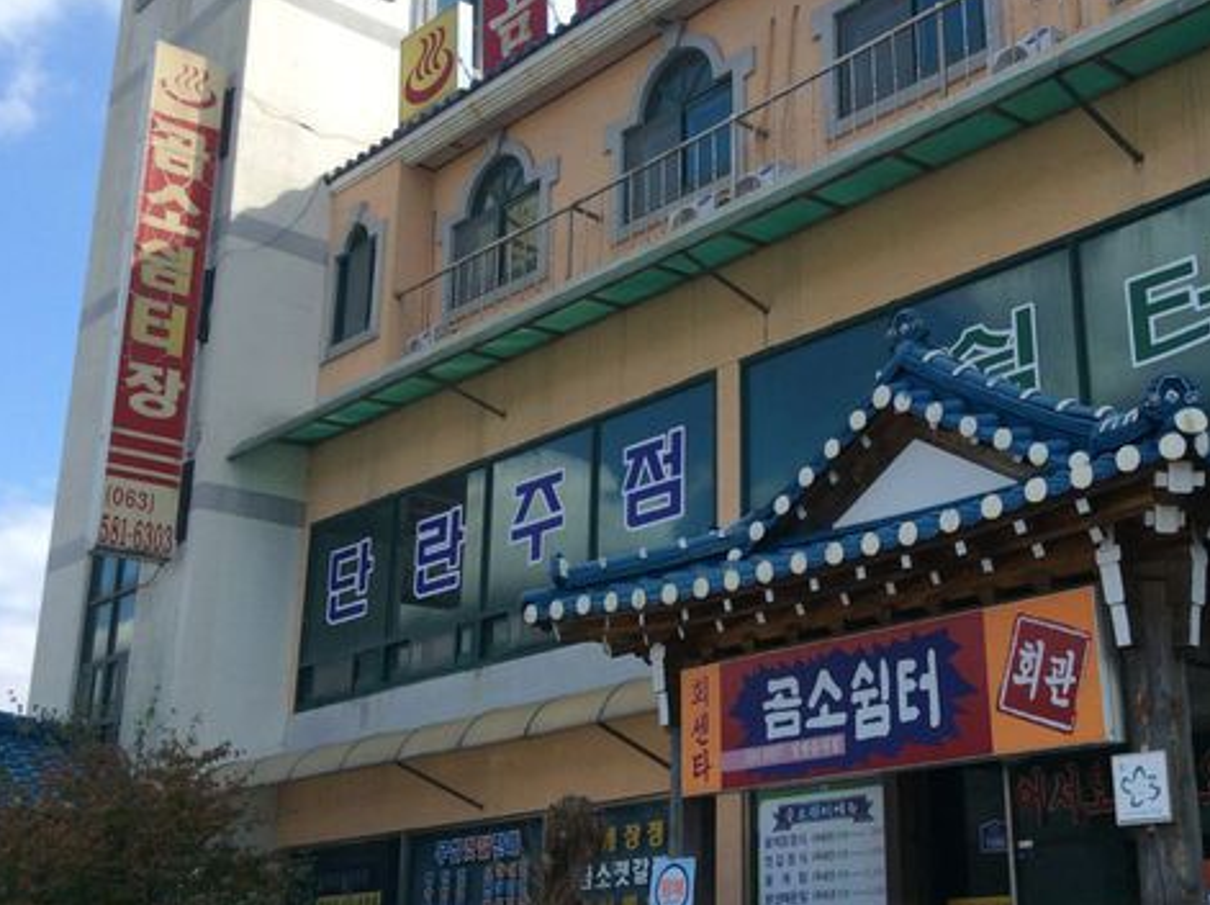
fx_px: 1711
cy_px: 409
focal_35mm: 49
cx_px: 764
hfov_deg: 38.7
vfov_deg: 29.6
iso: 32
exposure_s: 1/880
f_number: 2.4
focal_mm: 3.3
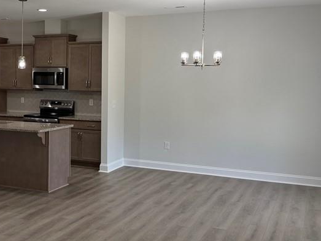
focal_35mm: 47
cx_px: 89
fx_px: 436
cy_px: 108
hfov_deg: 39.6
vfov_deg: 30.8
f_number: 1.78
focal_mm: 6.76
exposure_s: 1/227
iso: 125
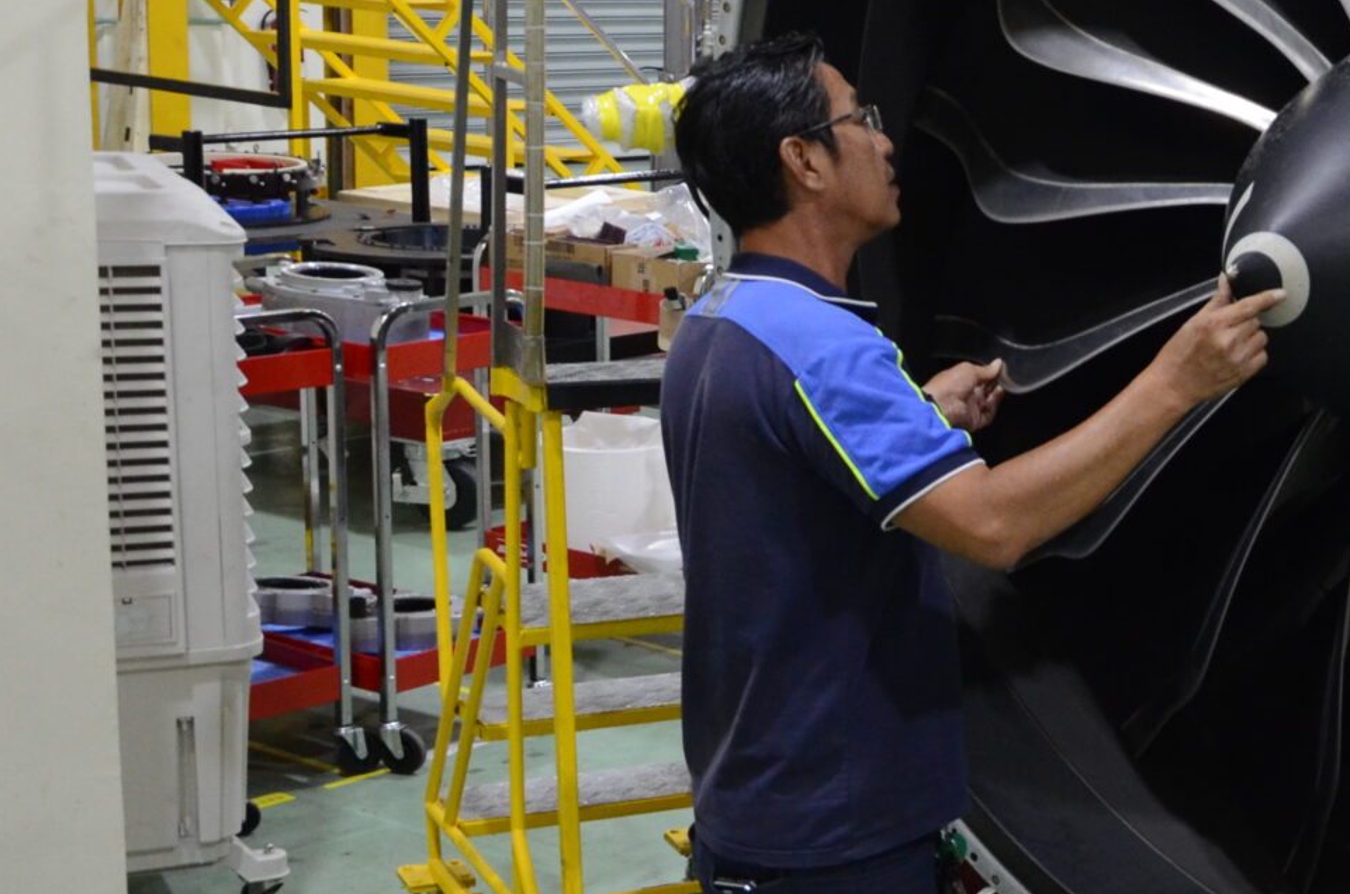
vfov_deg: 18.8
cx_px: 1703
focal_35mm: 72
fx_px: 2695
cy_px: 437
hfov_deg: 24.8
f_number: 4
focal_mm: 18
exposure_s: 1/100
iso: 1250
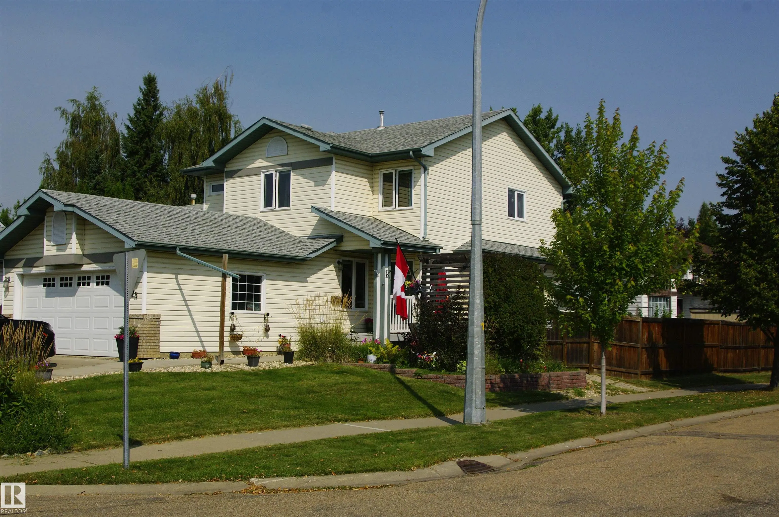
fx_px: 908
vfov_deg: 31.8
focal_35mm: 42
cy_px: 258
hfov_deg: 46.5
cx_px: 390
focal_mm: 28
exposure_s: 1/1000
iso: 400
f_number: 9.5
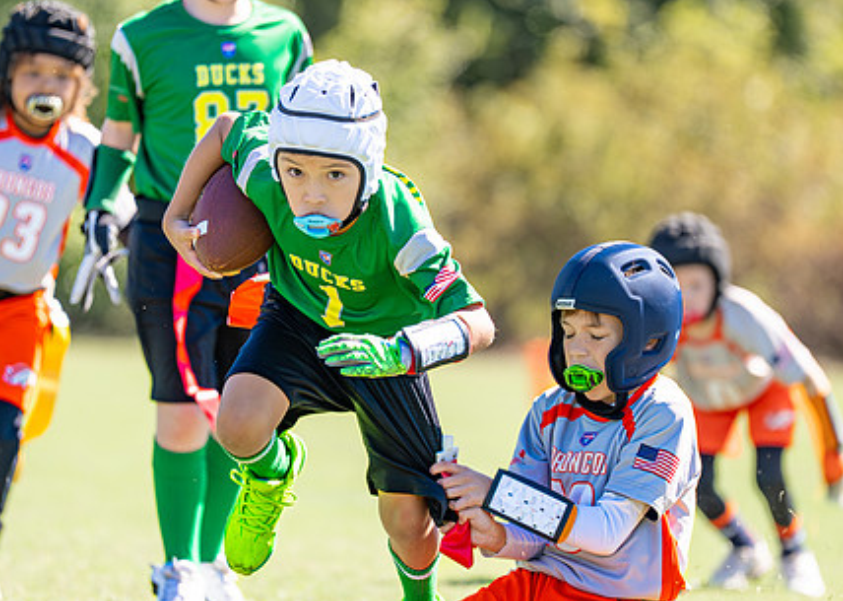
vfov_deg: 4.0
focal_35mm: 359
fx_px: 8588
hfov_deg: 5.6
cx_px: 408
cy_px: 288
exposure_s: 1/1600
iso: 200
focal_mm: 200
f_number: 2.8
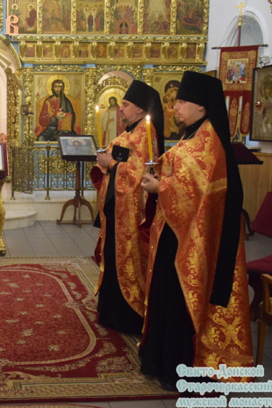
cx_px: -11
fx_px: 541
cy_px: 205
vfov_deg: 41.3
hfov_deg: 26.5
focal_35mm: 48
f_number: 3.8
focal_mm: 21
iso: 6400
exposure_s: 1/100
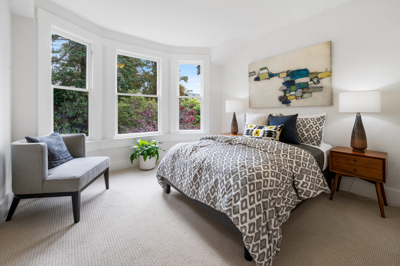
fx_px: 155
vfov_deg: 81.1
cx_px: 200
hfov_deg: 104.3
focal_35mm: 14
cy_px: 133
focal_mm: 14
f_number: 9
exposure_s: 1/40
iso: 400
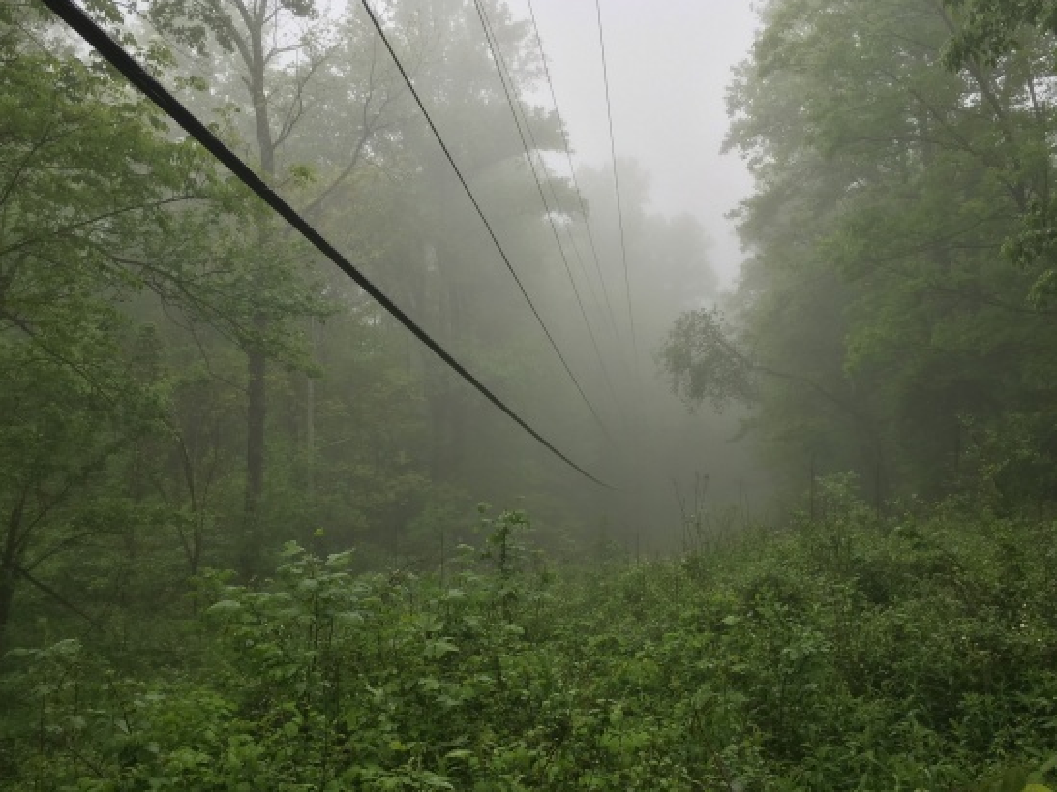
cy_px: 416
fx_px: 1038
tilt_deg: +1.4
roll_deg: +0.0
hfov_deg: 54.0
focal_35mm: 34
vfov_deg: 41.8
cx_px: 525
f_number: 2.2
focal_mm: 4.15
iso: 25
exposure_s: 1/190
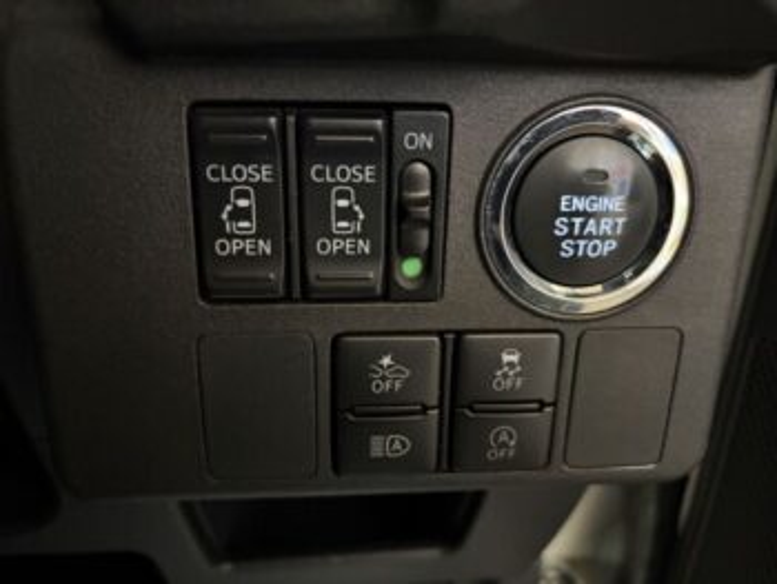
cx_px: 388
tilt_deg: -23.2
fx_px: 584
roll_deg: -1.3
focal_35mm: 26
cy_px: 292
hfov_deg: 67.3
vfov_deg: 53.1
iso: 2000
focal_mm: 5.96
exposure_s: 1/17
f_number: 1.6
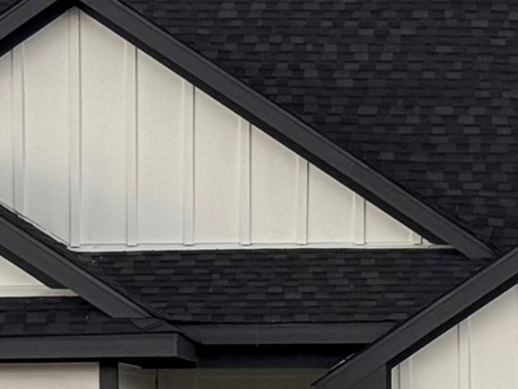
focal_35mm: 214
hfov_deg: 9.2
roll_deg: +0.3
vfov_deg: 6.9
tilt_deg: +0.7
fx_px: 3205
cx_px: 290
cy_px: 401
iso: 50
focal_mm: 6.76
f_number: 1.78
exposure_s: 1/205
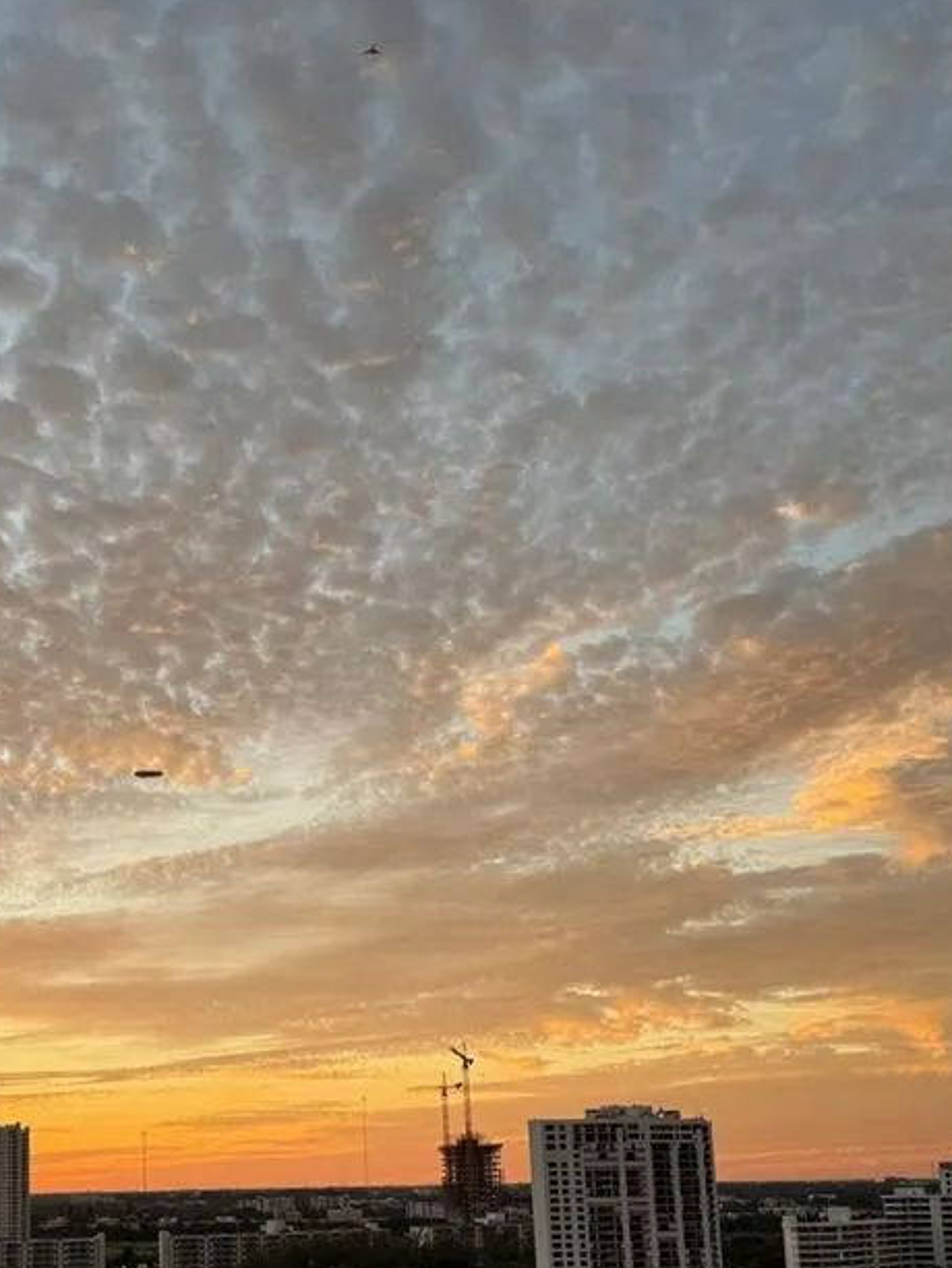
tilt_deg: +8.3
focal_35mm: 47
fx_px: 1723
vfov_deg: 39.6
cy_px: 916
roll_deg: -1.2
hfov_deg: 30.2
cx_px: 190
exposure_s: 1/494
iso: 80
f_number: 1.78
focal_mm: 6.76
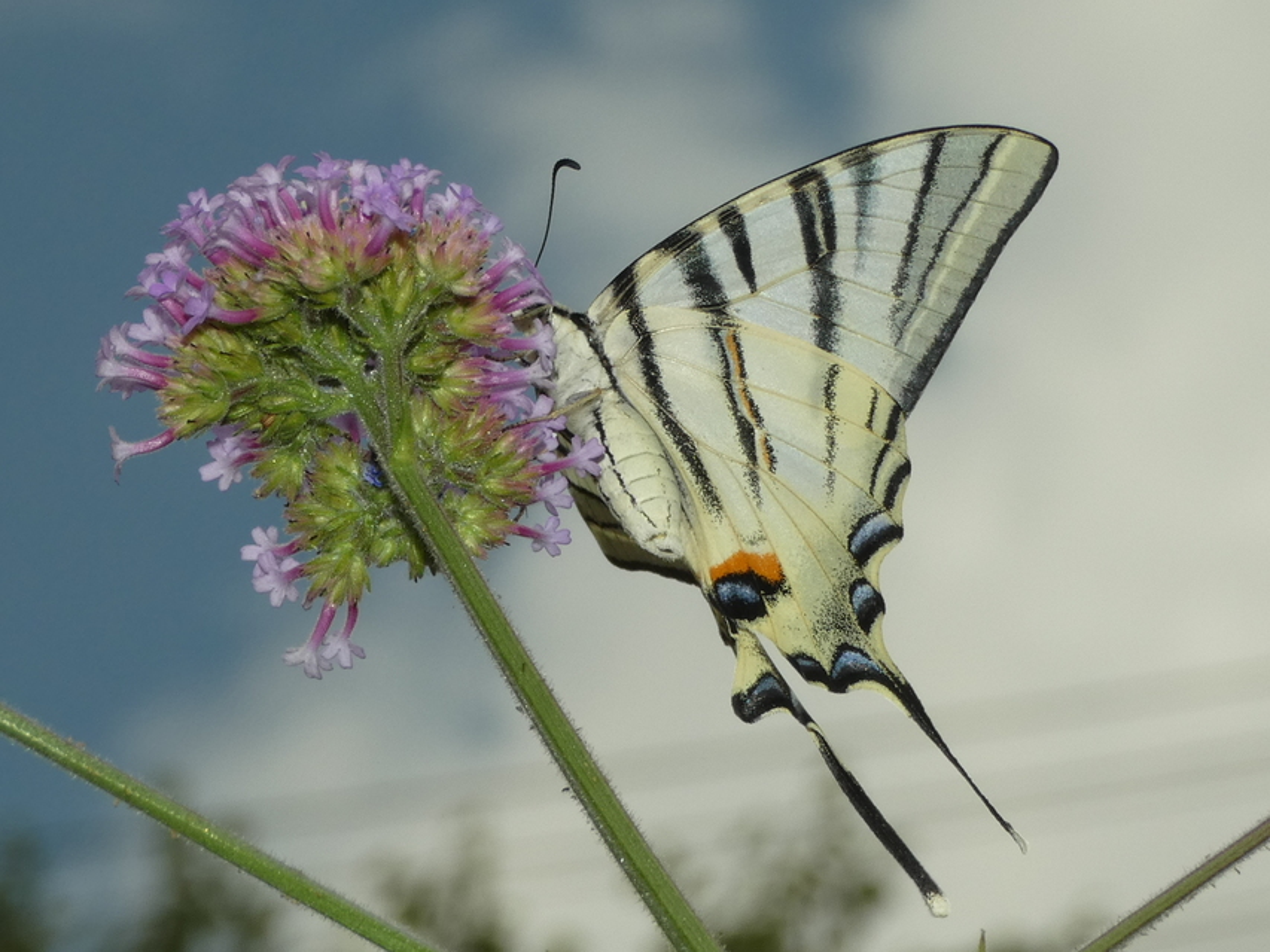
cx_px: 635
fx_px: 5064
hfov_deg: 14.3
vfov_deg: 10.8
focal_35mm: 138
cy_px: 476
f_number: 5.3
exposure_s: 1/320
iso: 80
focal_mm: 24.7
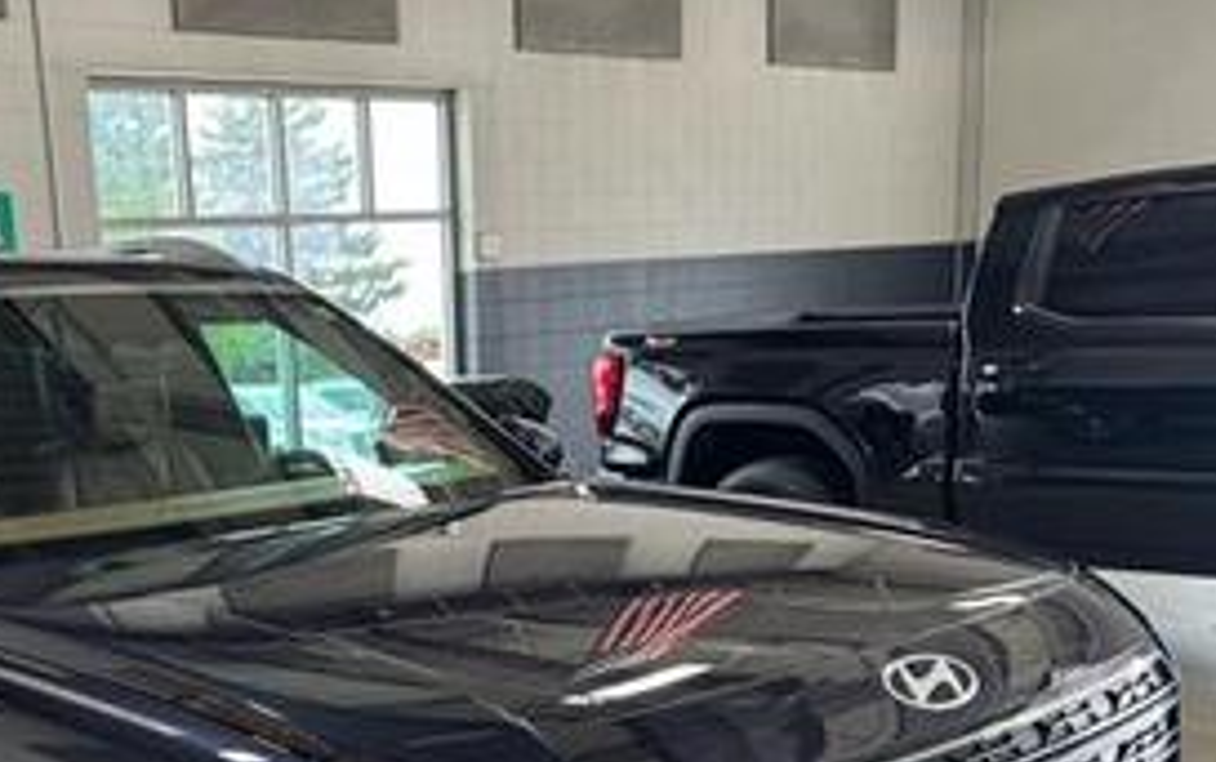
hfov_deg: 40.8
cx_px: 236
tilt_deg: -14.3
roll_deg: +3.4
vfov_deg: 25.9
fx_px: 1559
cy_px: 789
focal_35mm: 47
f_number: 1.78
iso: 160
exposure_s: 1/120
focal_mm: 6.76
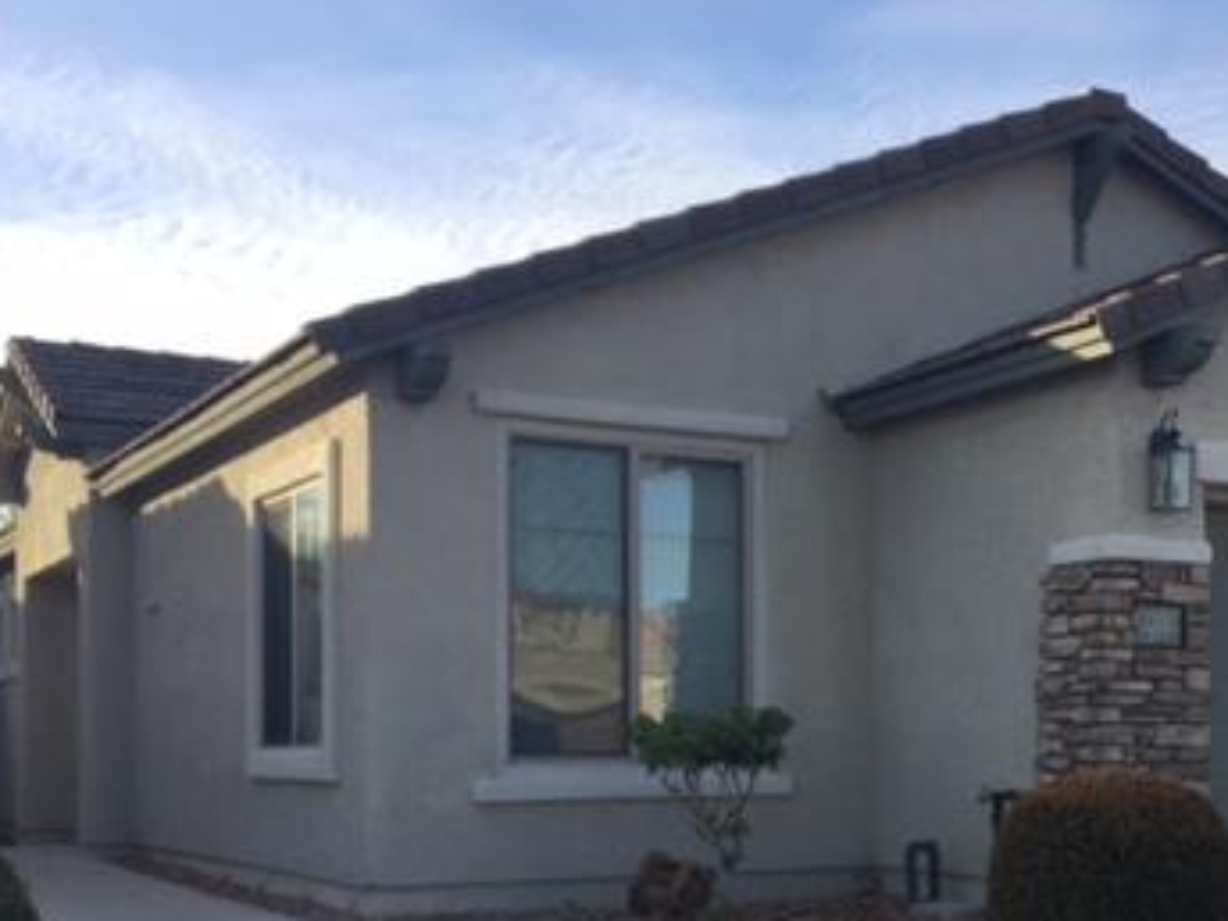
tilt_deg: -0.7
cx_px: 982
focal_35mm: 54
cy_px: 760
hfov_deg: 34.5
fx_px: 1916
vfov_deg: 26.4
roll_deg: -0.3
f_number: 2.2
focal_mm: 4.15
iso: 32
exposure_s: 1/942
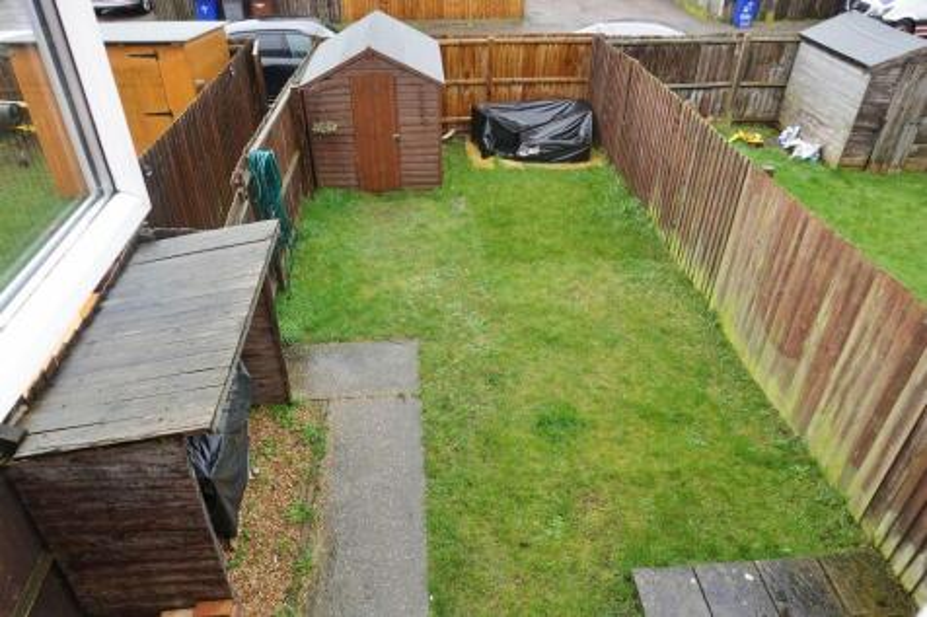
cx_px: 464
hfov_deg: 73.8
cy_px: 308
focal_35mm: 24
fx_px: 618
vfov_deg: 53.1
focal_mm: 8.8
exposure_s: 1/60
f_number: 2.8
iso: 125
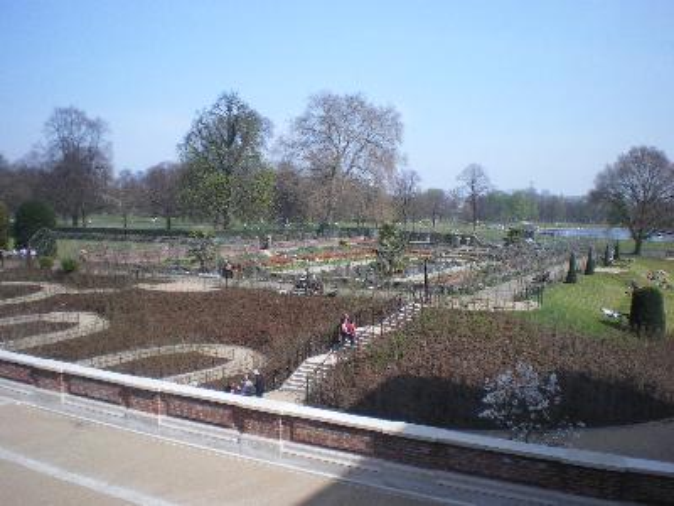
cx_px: 337
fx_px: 701
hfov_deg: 51.4
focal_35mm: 36
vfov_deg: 39.7
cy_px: 253
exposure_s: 1/160
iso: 50
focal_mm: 6.3
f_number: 4.6
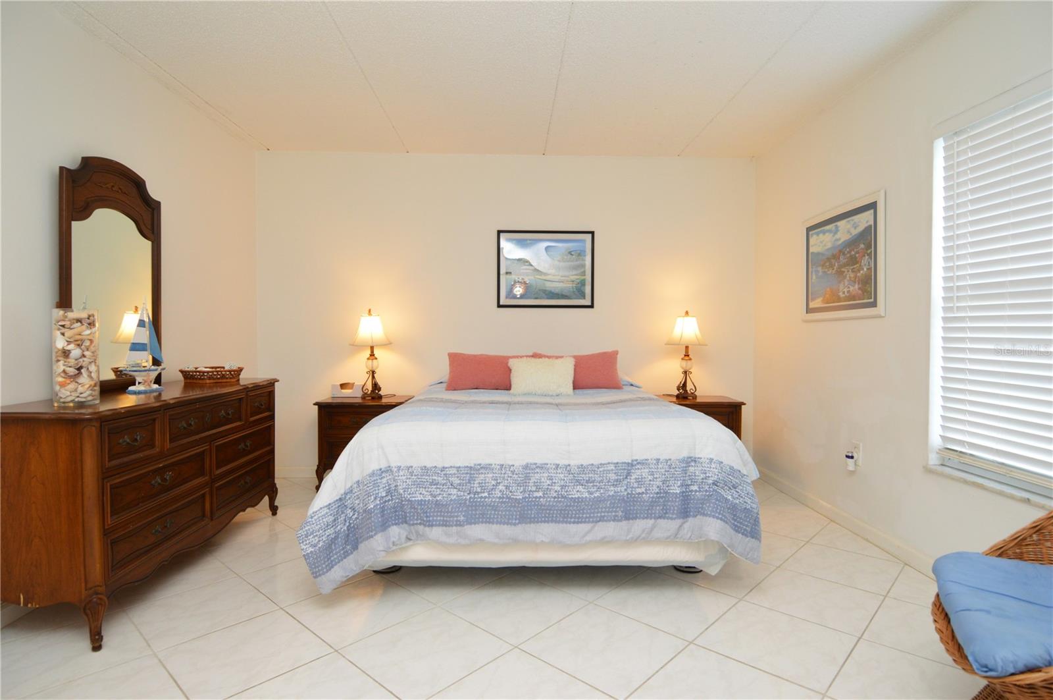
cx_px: 526
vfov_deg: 67.3
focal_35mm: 18
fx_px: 526
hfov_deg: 90.1
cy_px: 350
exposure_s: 1/60
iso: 560
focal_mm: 12
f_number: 4
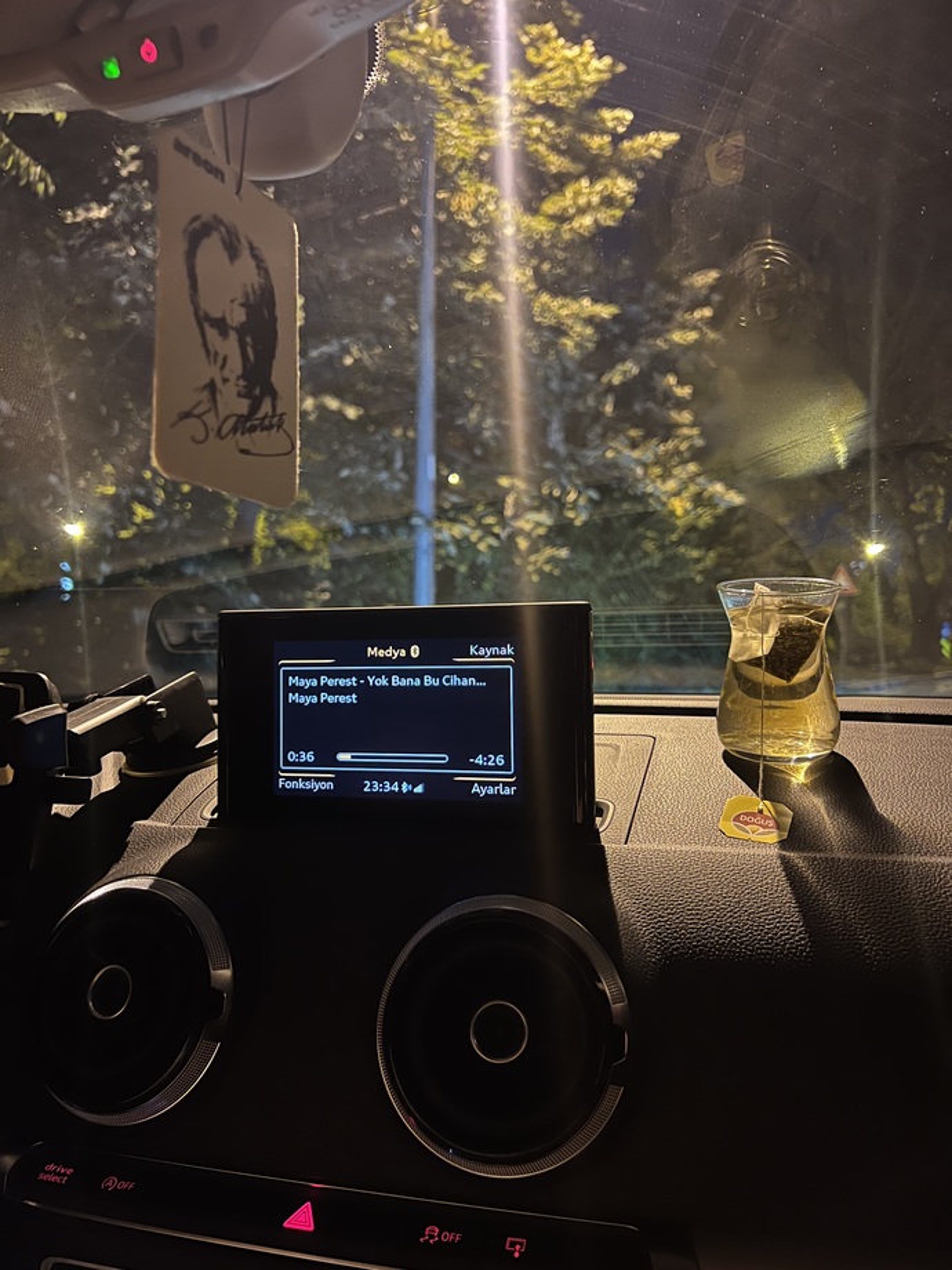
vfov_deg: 67.3
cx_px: 476
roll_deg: +0.2
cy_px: 635
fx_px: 953
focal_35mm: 26
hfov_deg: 53.1
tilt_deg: +4.6
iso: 640
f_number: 1.5
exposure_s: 1/10
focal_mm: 5.7
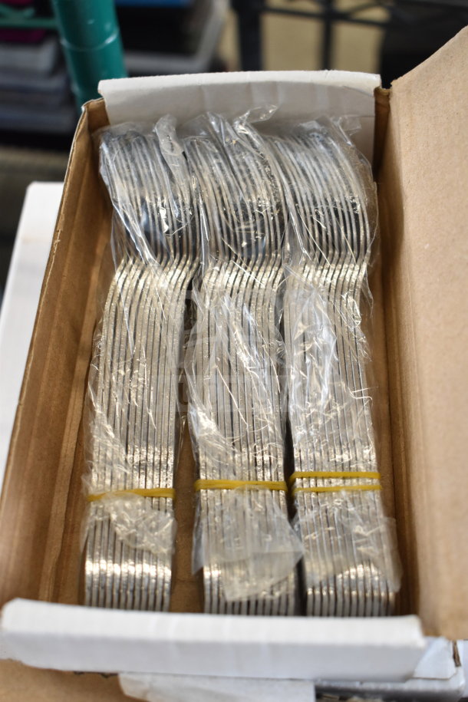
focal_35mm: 45
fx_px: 877
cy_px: 351
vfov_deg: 43.6
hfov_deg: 29.9
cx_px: 234
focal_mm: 30
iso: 1000
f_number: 4.2
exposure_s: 1/50
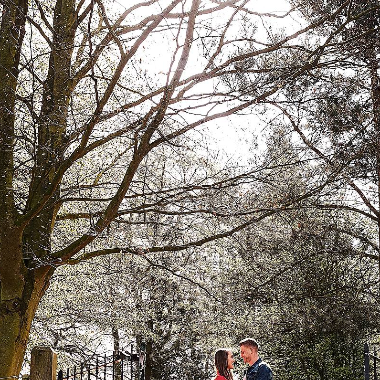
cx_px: 226
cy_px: 281
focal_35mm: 56
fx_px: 696
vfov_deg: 30.1
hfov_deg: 30.5
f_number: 5
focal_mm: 23
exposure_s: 1/250
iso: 400
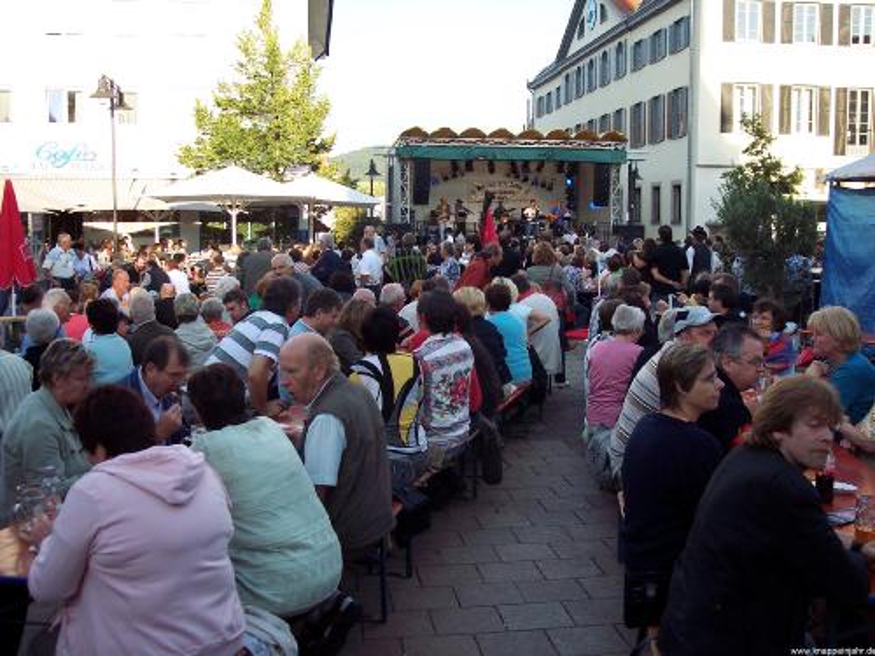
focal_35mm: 39
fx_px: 986
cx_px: 438
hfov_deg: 47.9
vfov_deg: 36.8
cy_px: 328
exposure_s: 1/180
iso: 100
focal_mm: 8
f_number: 3.4
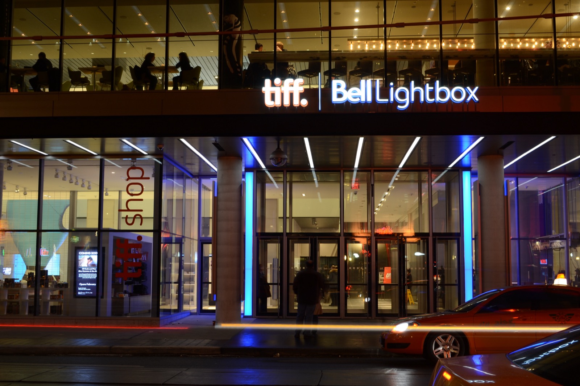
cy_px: 193
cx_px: 290
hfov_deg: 43.6
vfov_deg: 29.9
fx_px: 725
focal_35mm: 45
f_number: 9
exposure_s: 2
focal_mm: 30
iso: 100
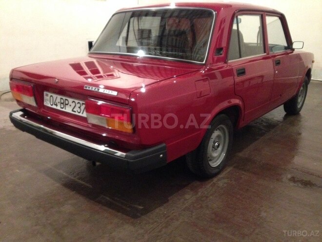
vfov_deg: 42.9
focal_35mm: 33
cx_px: 161
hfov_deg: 55.4
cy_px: 121
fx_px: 307
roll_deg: +0.5
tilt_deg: -17.8
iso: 500
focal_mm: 4.12
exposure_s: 1/15
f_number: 2.4
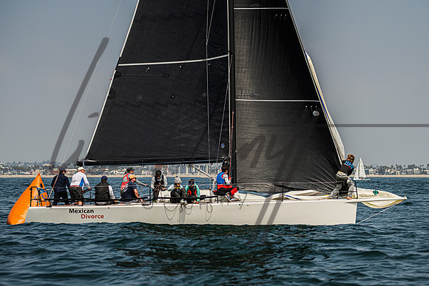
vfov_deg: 11.3
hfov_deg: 16.8
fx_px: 1452
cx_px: 230
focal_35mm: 122
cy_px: 170
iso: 320
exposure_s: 1/4000
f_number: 4.5
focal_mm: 100
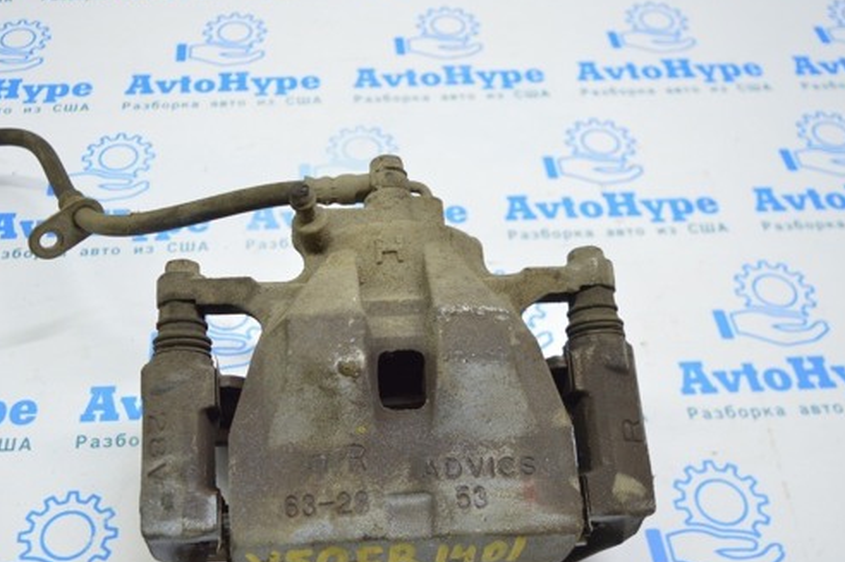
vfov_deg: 34.0
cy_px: 345
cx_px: 328
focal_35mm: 39
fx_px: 914
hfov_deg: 49.2
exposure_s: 1/50
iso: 400
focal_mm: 20
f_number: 3.5
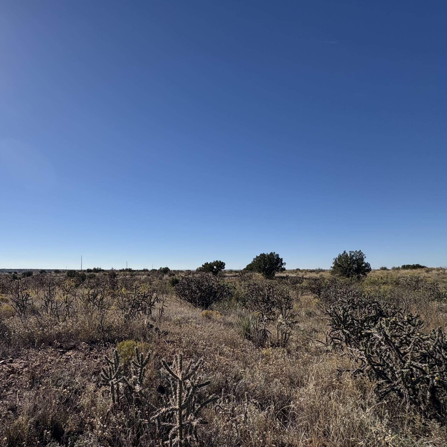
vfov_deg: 74.0
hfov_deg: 72.0
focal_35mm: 20
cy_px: 269
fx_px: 292
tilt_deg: -0.1
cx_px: 140
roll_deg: +0.8
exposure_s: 1/3106
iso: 50
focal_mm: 2.22
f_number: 2.2
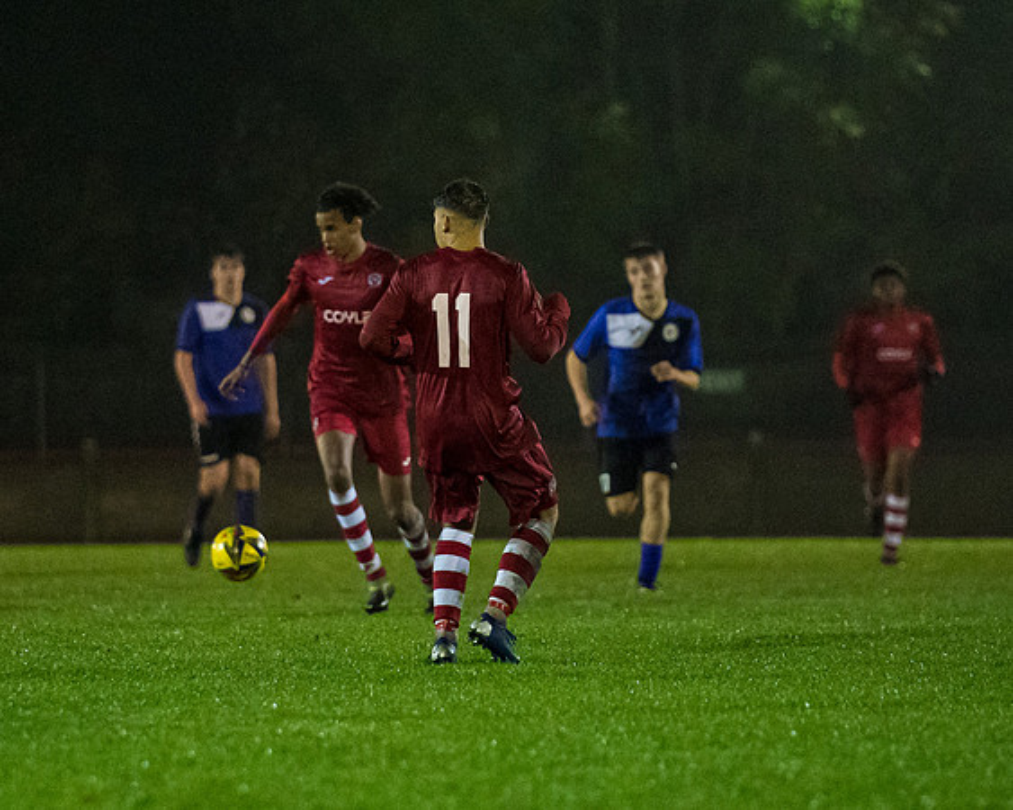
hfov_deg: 4.5
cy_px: 406
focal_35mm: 430
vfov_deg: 3.6
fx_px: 12899
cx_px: 376
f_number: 2.8
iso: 6400
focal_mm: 200
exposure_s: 1/1250
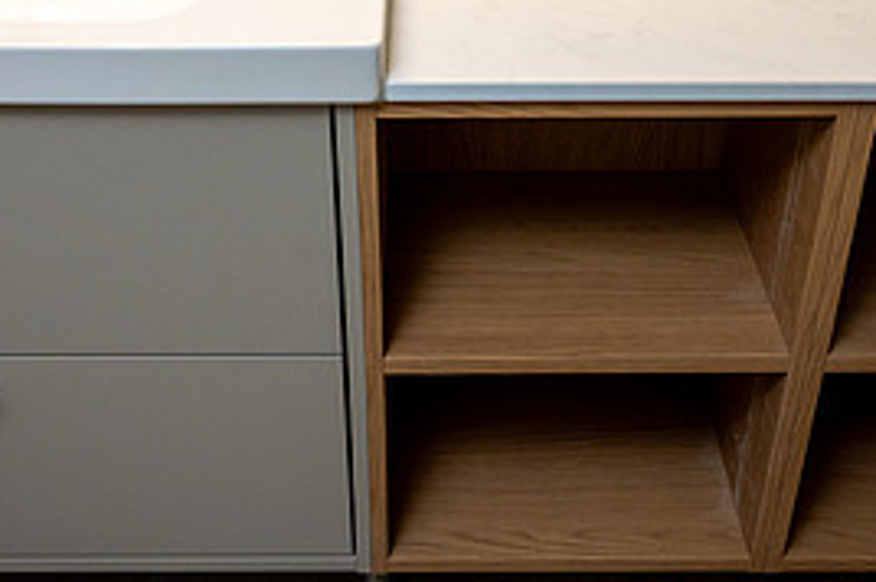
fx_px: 1264
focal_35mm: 52
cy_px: 170
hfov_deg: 38.2
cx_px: 428
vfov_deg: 25.7
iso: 500
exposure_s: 1/80
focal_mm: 24
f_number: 5
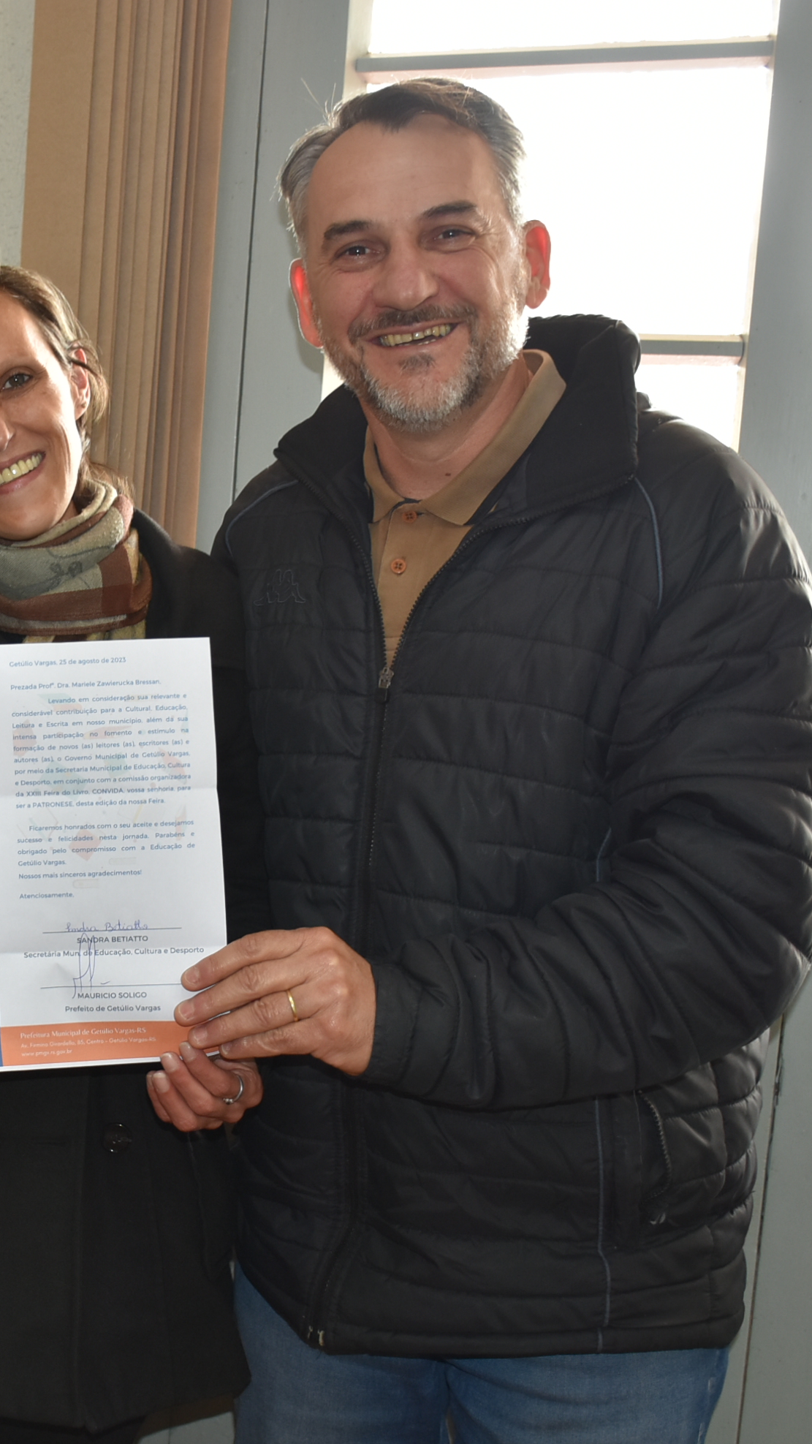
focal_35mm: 55
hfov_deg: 21.1
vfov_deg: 38.0
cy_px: 719
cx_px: -10
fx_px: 2097
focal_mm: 23
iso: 400
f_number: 3.8
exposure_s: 1/80
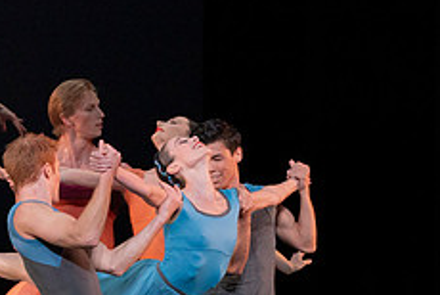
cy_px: 254
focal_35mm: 770
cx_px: -8
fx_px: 9423
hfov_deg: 2.7
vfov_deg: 1.8
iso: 6400
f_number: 8
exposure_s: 1/400
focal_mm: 306
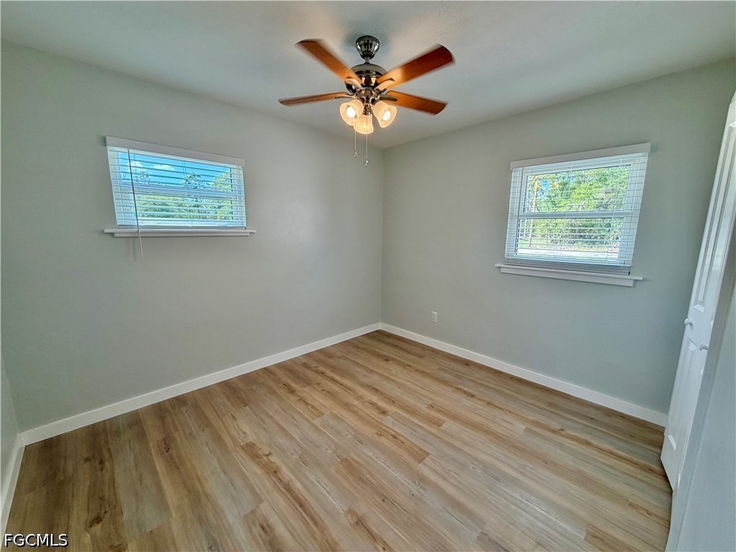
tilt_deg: -8.4
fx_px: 298
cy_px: 276
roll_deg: +0.1
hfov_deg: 102.1
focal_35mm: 14
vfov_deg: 85.7
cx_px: 368
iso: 80
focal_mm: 2.22
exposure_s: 1/120
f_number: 2.2
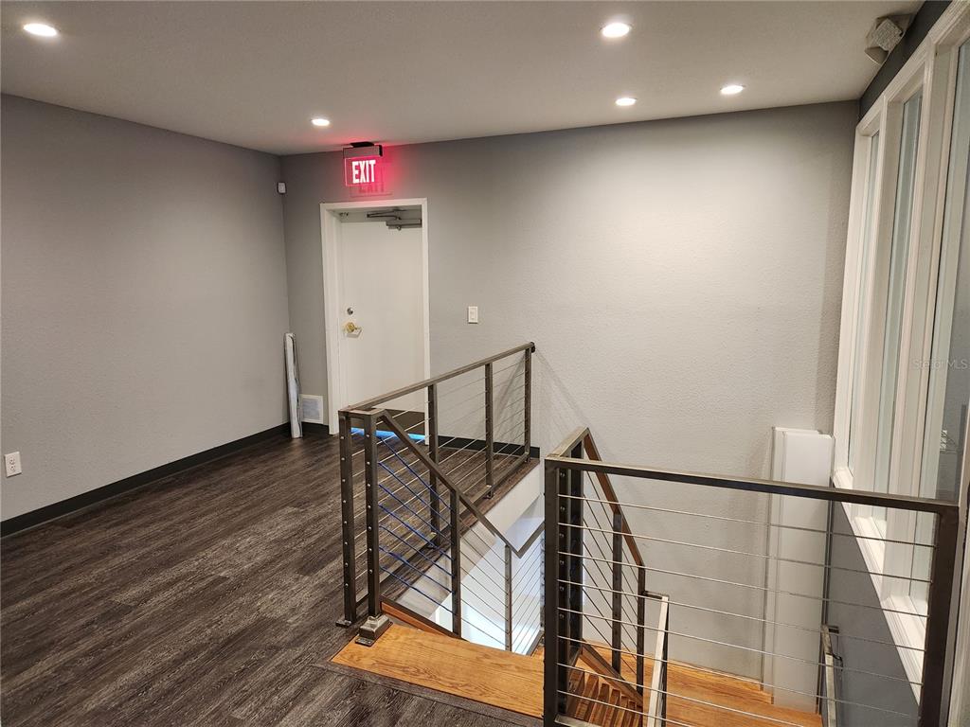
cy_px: 364
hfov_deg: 73.9
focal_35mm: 23
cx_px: 485
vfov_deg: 58.9
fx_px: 644
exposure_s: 1/120
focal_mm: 5.4
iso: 640
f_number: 1.8
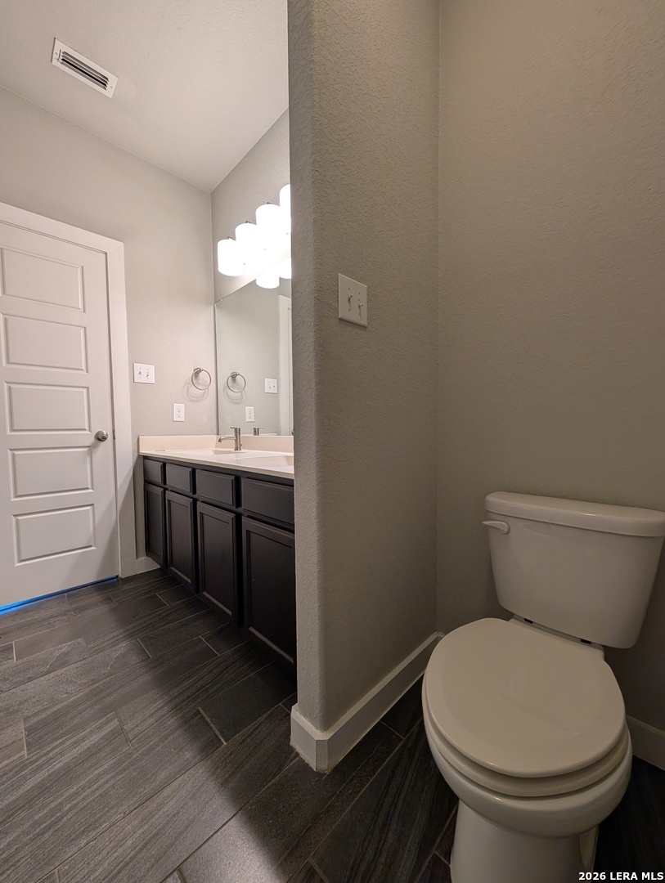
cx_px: 332
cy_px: 442
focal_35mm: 12
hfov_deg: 94.6
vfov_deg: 110.5
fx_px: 307
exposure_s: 1/60
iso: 71
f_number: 1.7
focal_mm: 2.02
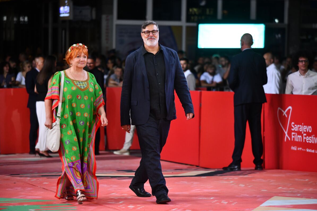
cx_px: 159
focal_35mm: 136
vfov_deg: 10.1
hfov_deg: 15.1
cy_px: 105
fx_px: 1197
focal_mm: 135
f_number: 2.8
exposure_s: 1/1250
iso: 2000
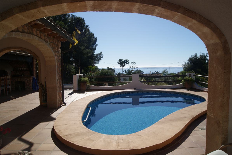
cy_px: 78
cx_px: 116
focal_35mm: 27
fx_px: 174
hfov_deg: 67.3
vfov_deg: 48.1
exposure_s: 1/320
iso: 100
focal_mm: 18
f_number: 10
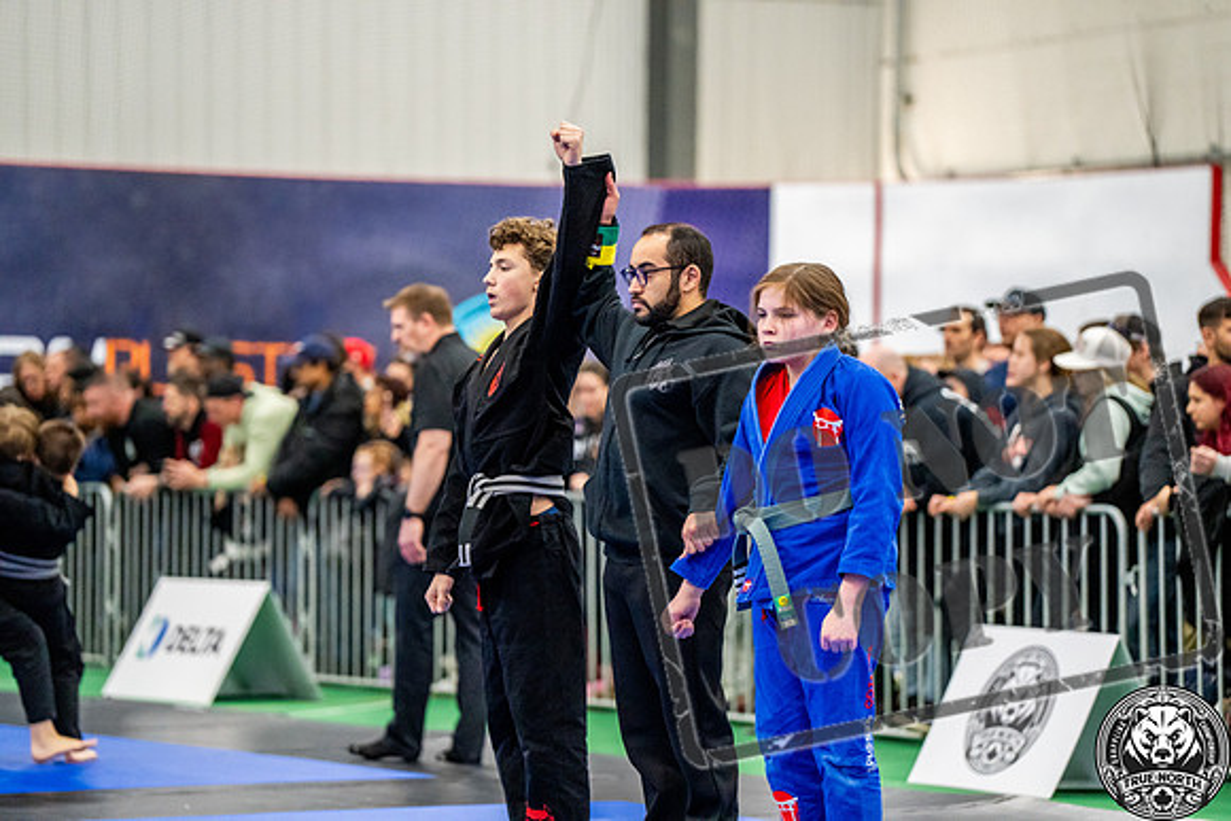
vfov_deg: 9.1
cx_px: 616
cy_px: 410
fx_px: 5164
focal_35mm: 151
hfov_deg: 13.6
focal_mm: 151
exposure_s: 1/500
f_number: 2.8
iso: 5000
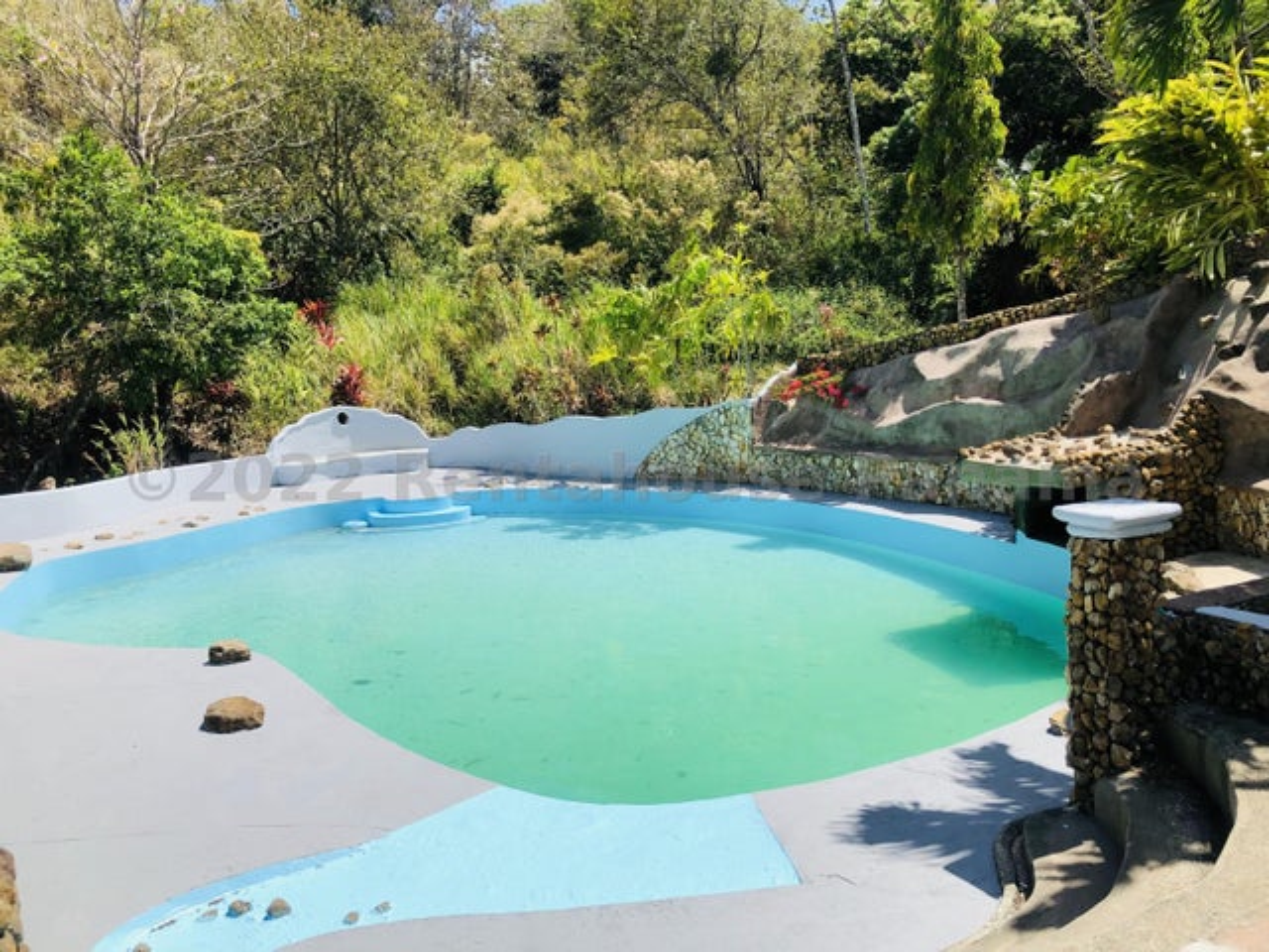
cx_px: 634
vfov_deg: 49.7
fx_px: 1026
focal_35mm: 28
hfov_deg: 63.4
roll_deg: +2.8
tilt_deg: -7.4
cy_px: 476
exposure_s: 1/2183
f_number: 1.8
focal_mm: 3.99
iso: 20
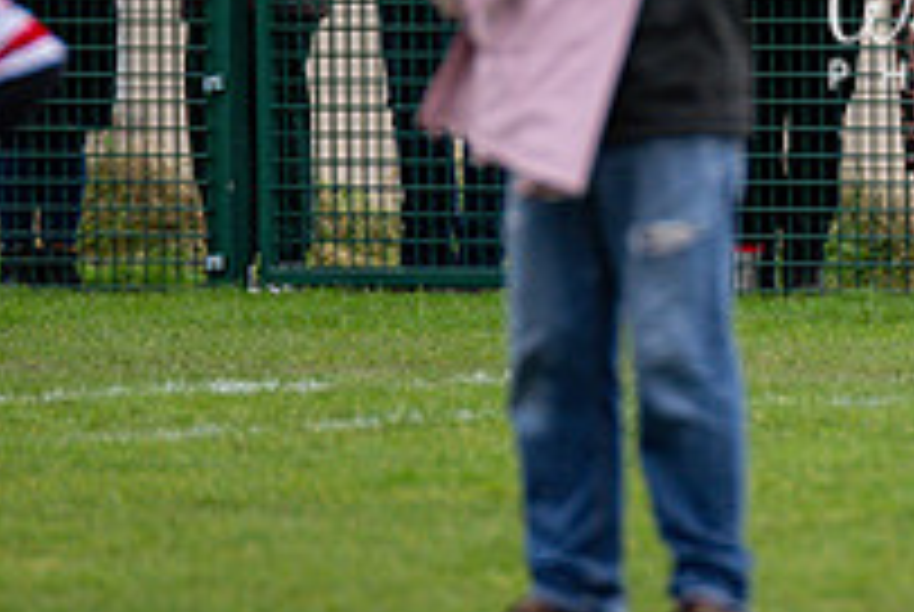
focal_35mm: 1169
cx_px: 992
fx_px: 29722
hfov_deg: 1.8
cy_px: -28
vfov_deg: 1.2
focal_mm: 300
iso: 900
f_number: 2.8
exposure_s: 1/400
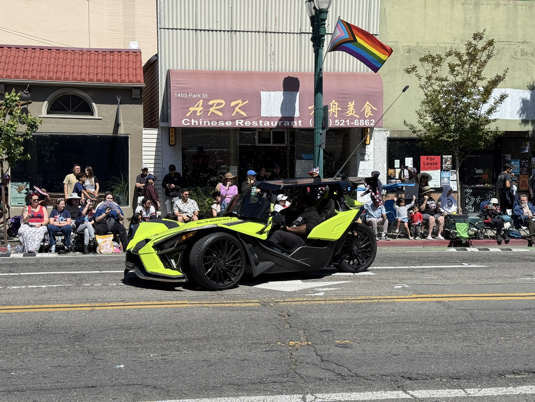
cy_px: 201
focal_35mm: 48
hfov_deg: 39.7
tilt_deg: -1.7
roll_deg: +0.3
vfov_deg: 30.3
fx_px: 742
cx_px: 268
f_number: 1.78
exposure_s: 1/4587
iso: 64
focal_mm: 6.76
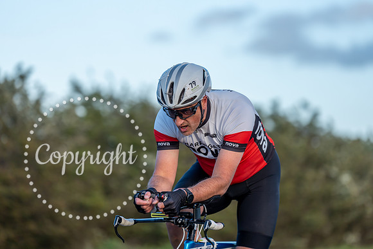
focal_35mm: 197
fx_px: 2042
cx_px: 186
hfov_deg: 10.4
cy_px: 124
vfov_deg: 7.0
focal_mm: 197
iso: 125
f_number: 3.2
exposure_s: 1/640
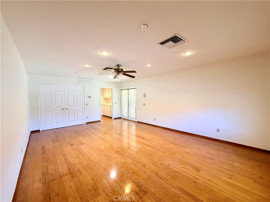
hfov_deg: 102.1
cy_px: 101
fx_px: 109
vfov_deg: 85.7
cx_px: 135
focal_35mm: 14
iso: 200
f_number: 2.2
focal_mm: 2.22
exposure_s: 1/60
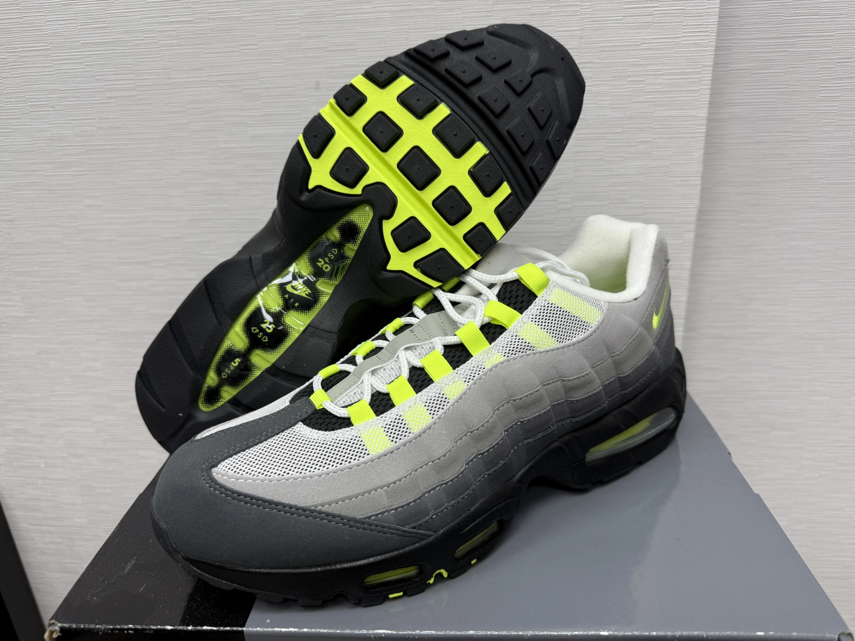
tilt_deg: -21.1
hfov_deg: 71.6
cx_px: 428
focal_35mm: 24
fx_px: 593
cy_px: 320
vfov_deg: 56.8
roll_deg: +3.1
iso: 64
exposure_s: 1/120
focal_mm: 6.76
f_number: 1.78
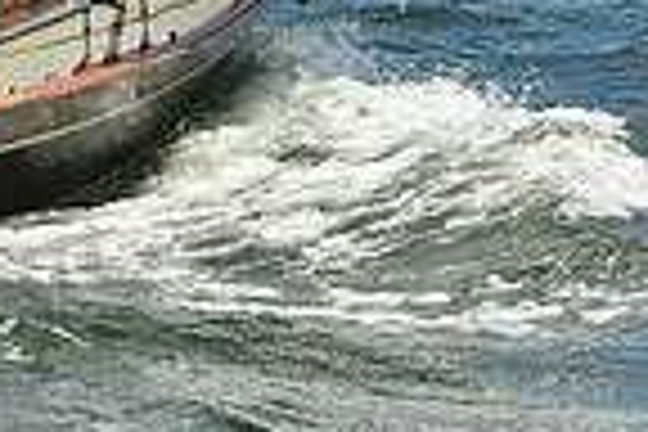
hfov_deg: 7.1
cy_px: -326
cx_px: -626
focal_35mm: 281
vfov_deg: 4.8
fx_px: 5058
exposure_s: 1/1250
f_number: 8
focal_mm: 70
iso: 250
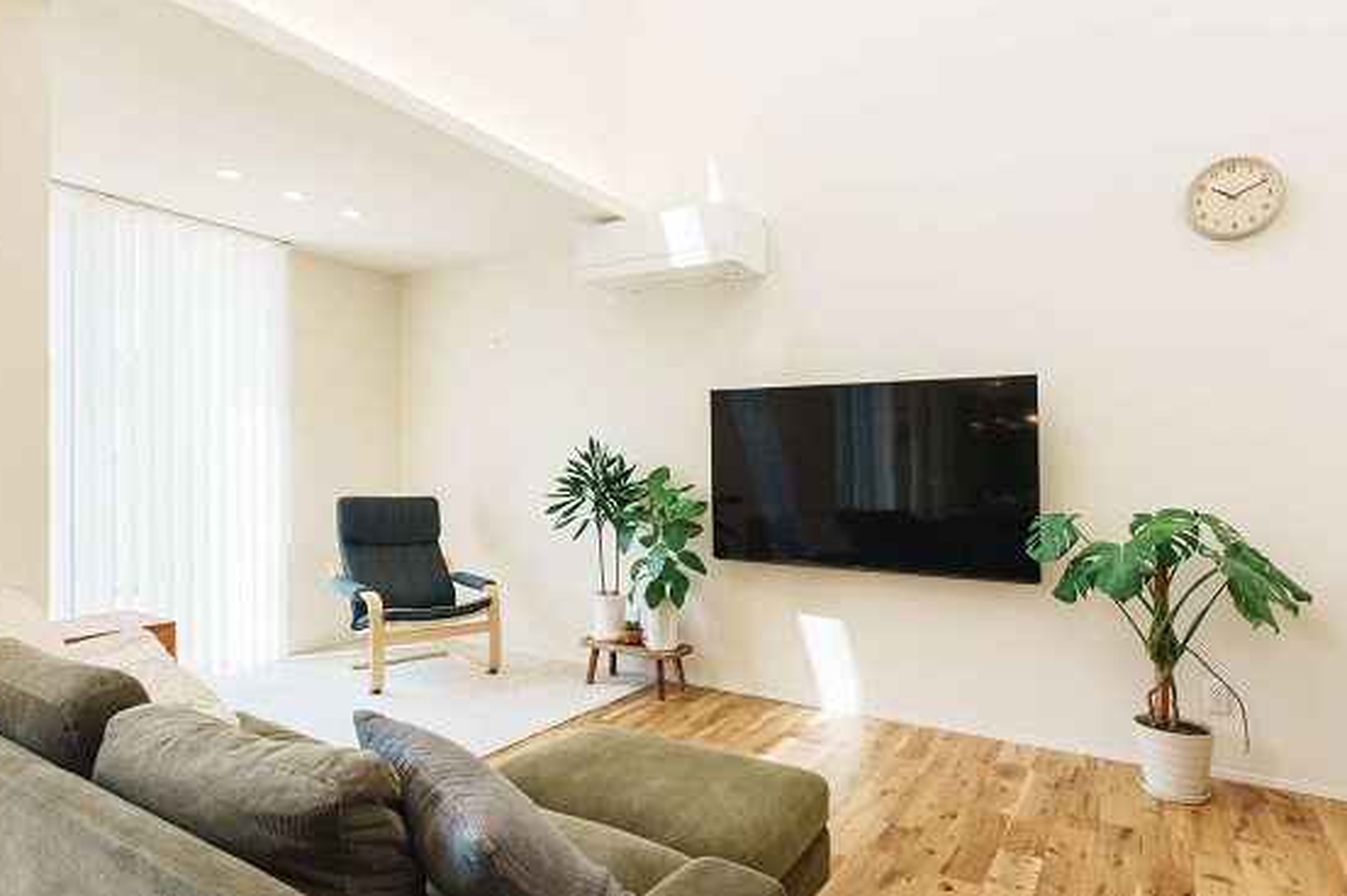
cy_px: 430
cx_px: 670
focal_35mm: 21
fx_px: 785
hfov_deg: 81.2
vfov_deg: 59.4
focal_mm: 20
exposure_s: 1/60
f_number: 9
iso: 500
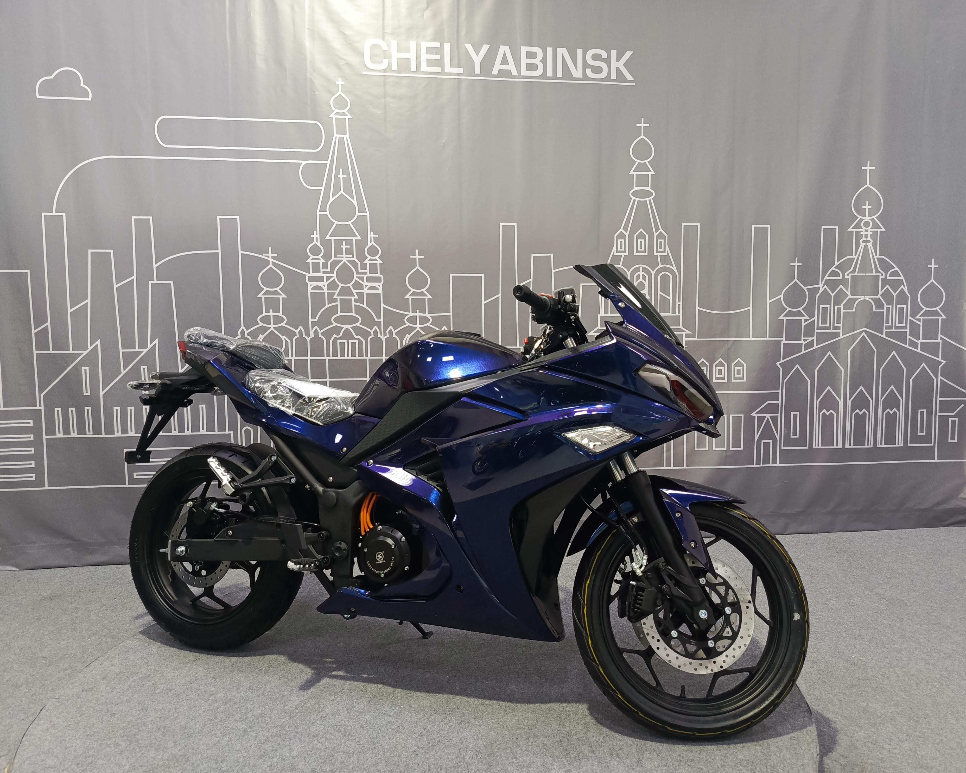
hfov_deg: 70.3
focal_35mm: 24
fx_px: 686
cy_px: 386
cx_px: 492
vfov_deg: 58.8
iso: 1129
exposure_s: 1/50
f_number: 1.75
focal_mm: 5.25
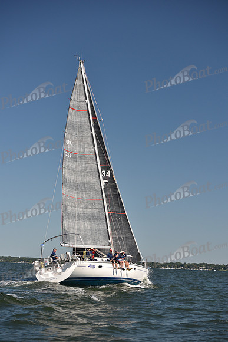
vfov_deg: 28.8
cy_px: 171
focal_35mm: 70
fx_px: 665
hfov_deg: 19.5
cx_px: 114
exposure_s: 1/1250
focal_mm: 70
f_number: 4
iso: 250
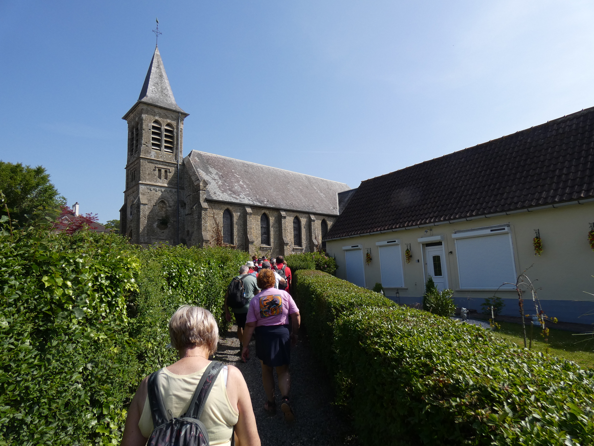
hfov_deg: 81.7
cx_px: 297
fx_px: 343
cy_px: 223
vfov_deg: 66.0
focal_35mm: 20
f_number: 3.2
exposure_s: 1/1000
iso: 80
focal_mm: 3.6
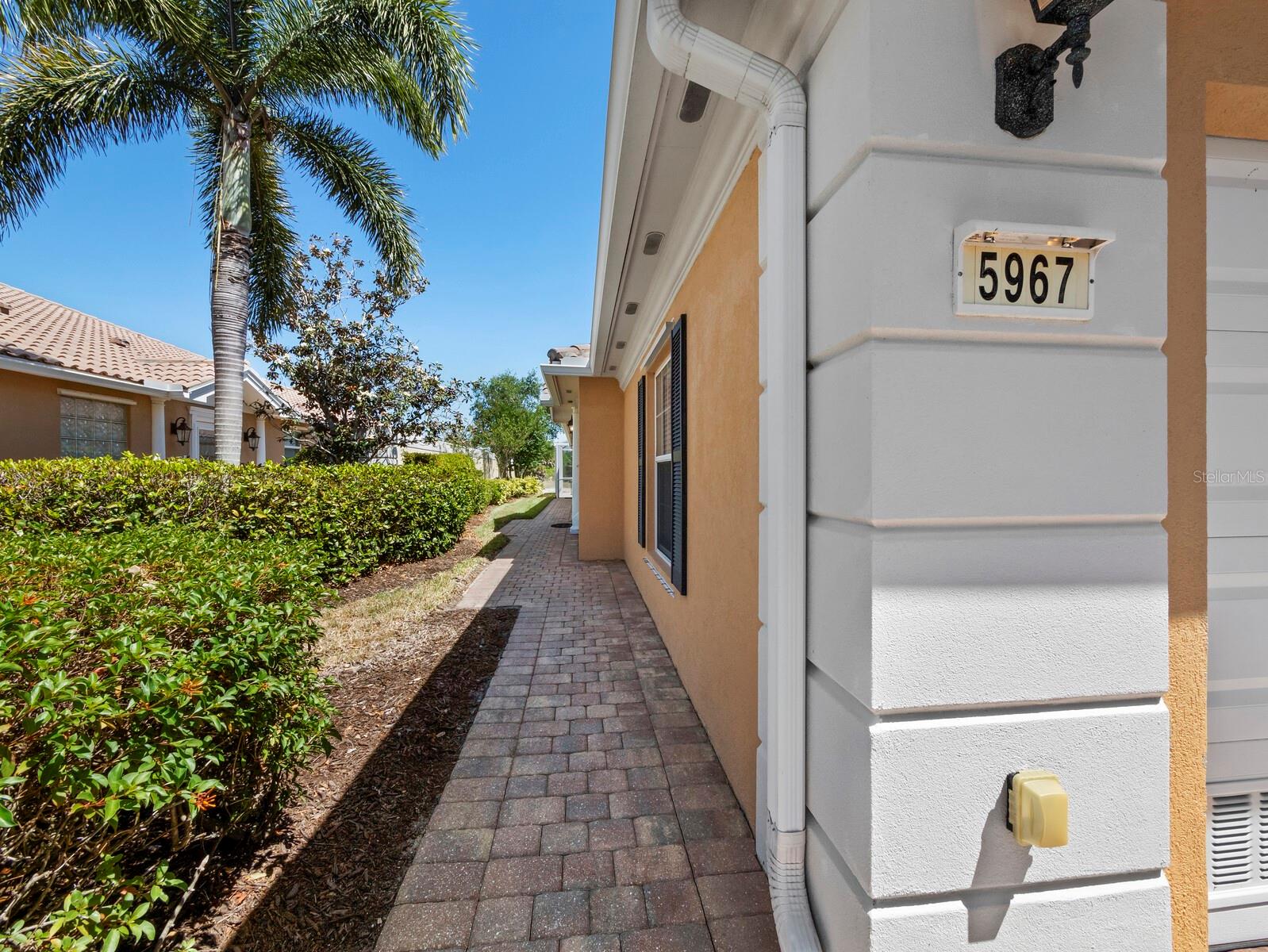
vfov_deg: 85.7
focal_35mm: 14
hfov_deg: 102.0
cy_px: 476
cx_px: 634
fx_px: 513
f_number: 10
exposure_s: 1/320
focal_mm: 7
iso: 320
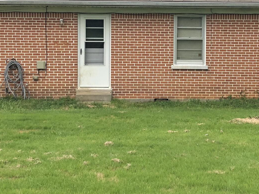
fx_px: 606
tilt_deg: -2.2
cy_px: 58
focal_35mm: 81
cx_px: 158
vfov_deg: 18.1
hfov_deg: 24.1
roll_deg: -0.1
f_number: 1.8
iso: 20
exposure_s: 1/385
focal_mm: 3.99
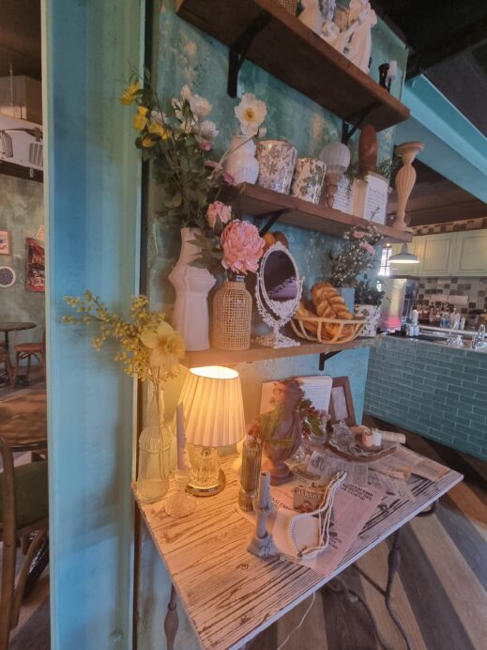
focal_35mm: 13
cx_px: 244
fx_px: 244
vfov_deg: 106.2
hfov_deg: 89.9
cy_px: 325
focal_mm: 2.2
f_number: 2.2
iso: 320
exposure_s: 1/40
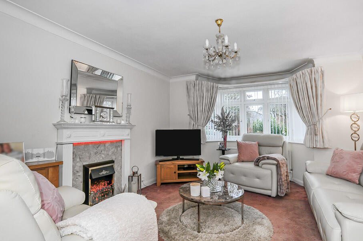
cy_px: 136
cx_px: 192
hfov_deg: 93.3
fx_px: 171
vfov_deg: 70.0
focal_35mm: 17
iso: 250
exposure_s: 1/8
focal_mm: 10
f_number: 11
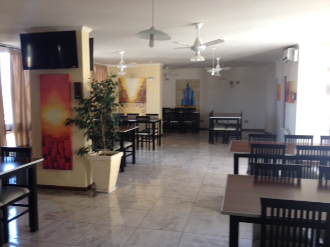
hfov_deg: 52.6
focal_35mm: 35
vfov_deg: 40.7
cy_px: 124
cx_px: 165
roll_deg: +2.3
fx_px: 334
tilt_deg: -8.0
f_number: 2.4
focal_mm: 4.28
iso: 50
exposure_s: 1/24
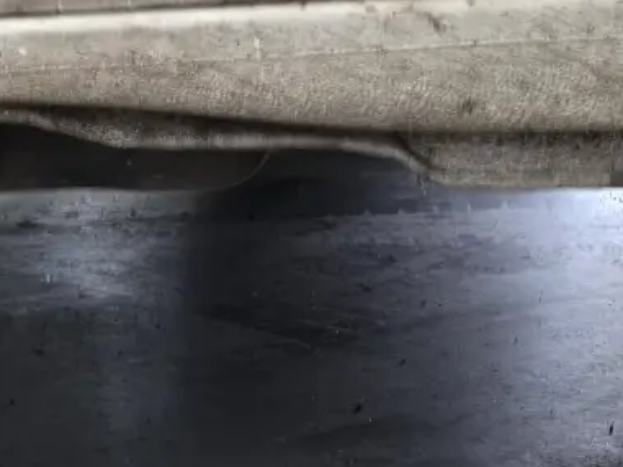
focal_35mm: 116
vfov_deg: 12.4
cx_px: -195
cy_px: 599
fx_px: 2088
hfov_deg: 16.1
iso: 250
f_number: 1.7
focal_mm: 6.3
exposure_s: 1/100
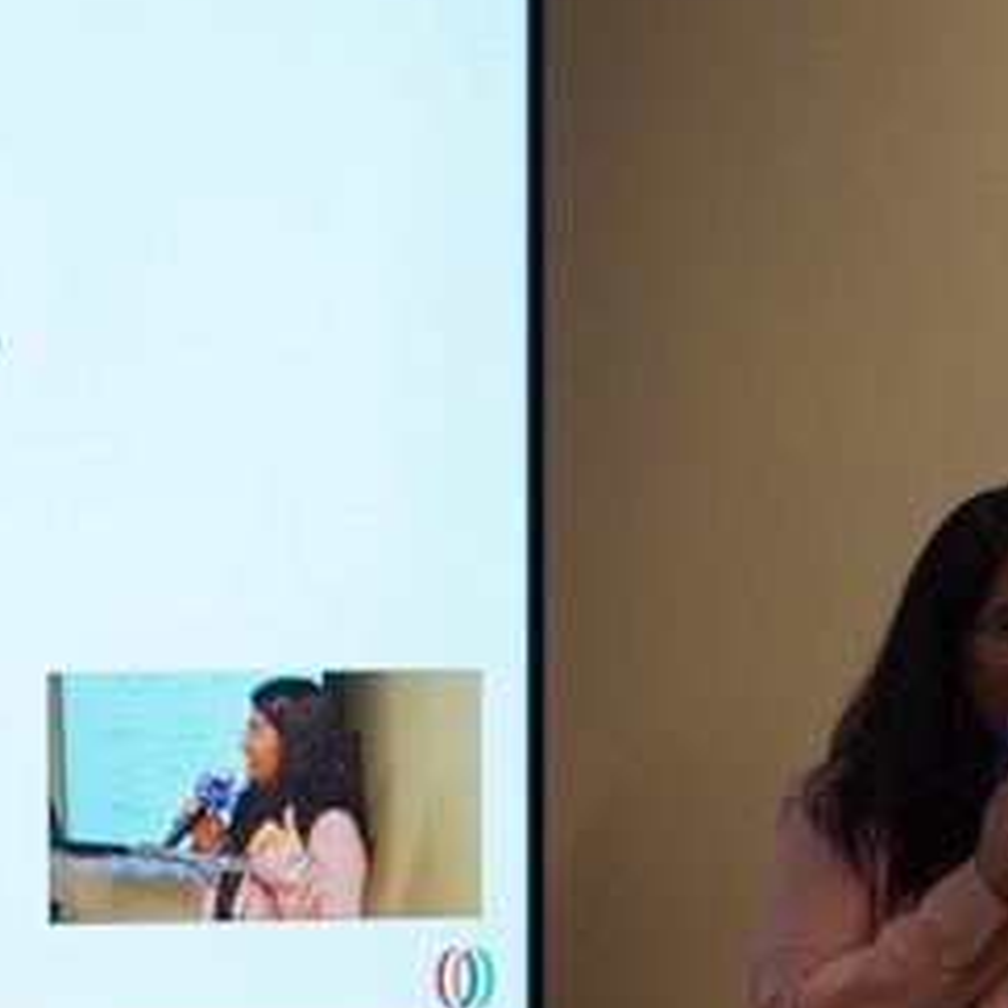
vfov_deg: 7.9
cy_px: 1361
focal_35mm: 217
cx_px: 726
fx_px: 7154
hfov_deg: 8.1
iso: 250
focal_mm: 23
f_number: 4
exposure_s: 1/60
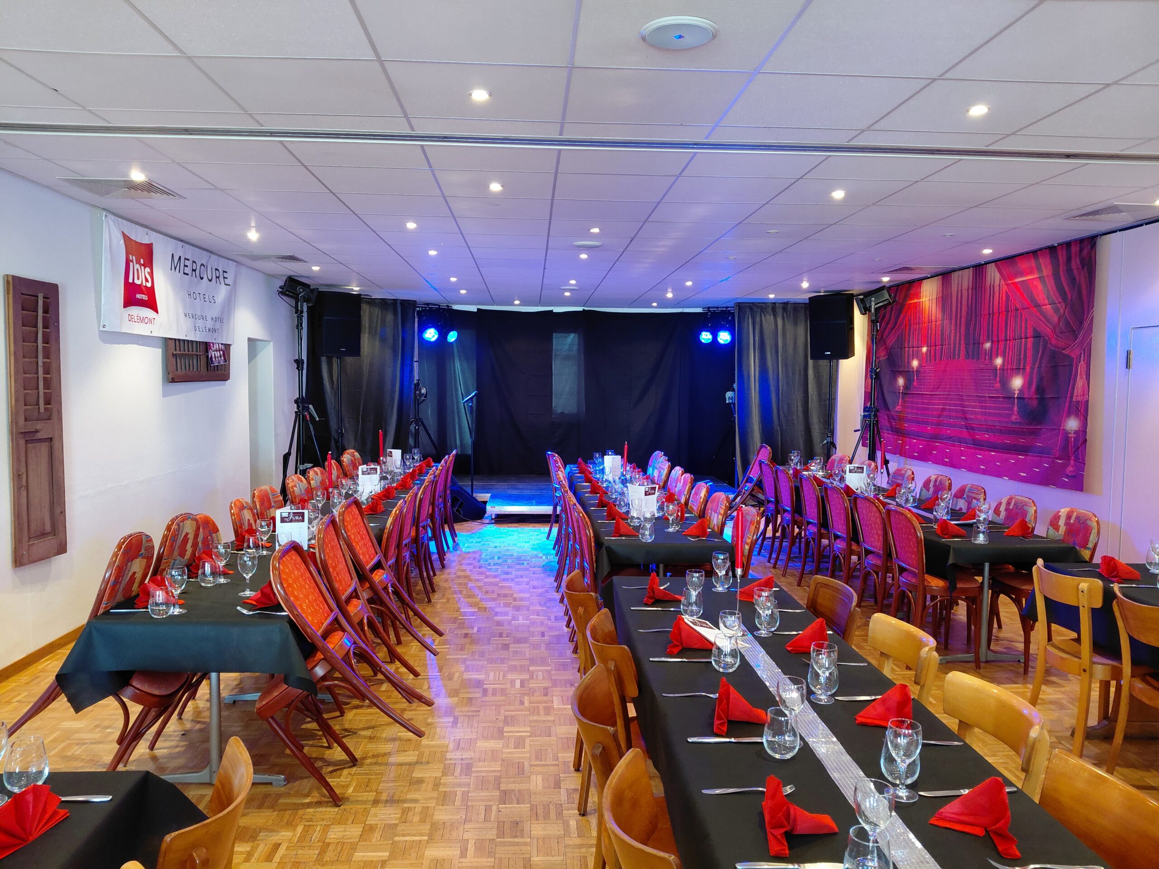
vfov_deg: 54.9
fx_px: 837
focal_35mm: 25
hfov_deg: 69.4
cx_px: 580
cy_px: 434
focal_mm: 4.69
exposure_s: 1/33.4
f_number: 1.8
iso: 400
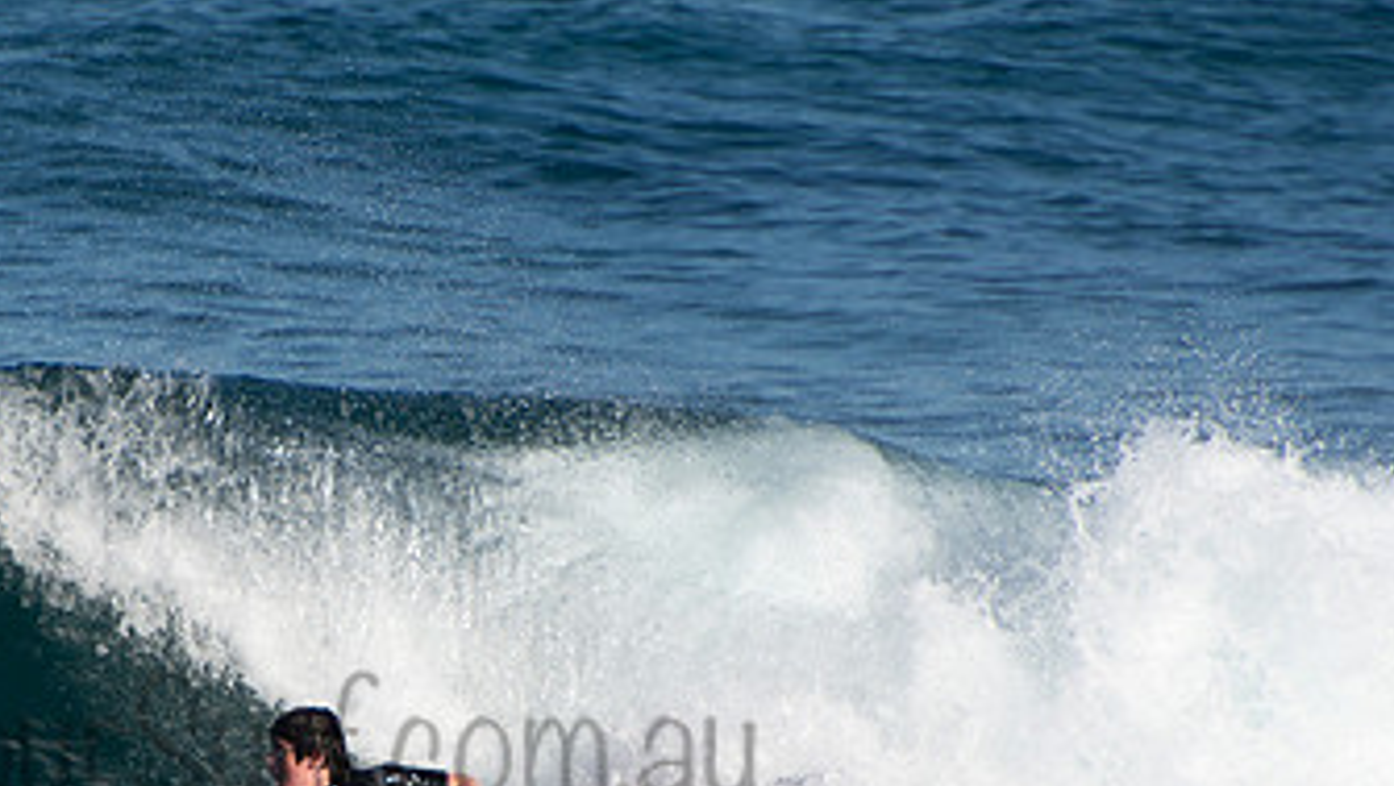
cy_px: 701
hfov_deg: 2.0
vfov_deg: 1.1
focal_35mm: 1087
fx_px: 40208
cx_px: 316
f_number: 6.3
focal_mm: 400
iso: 100
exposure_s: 1/640
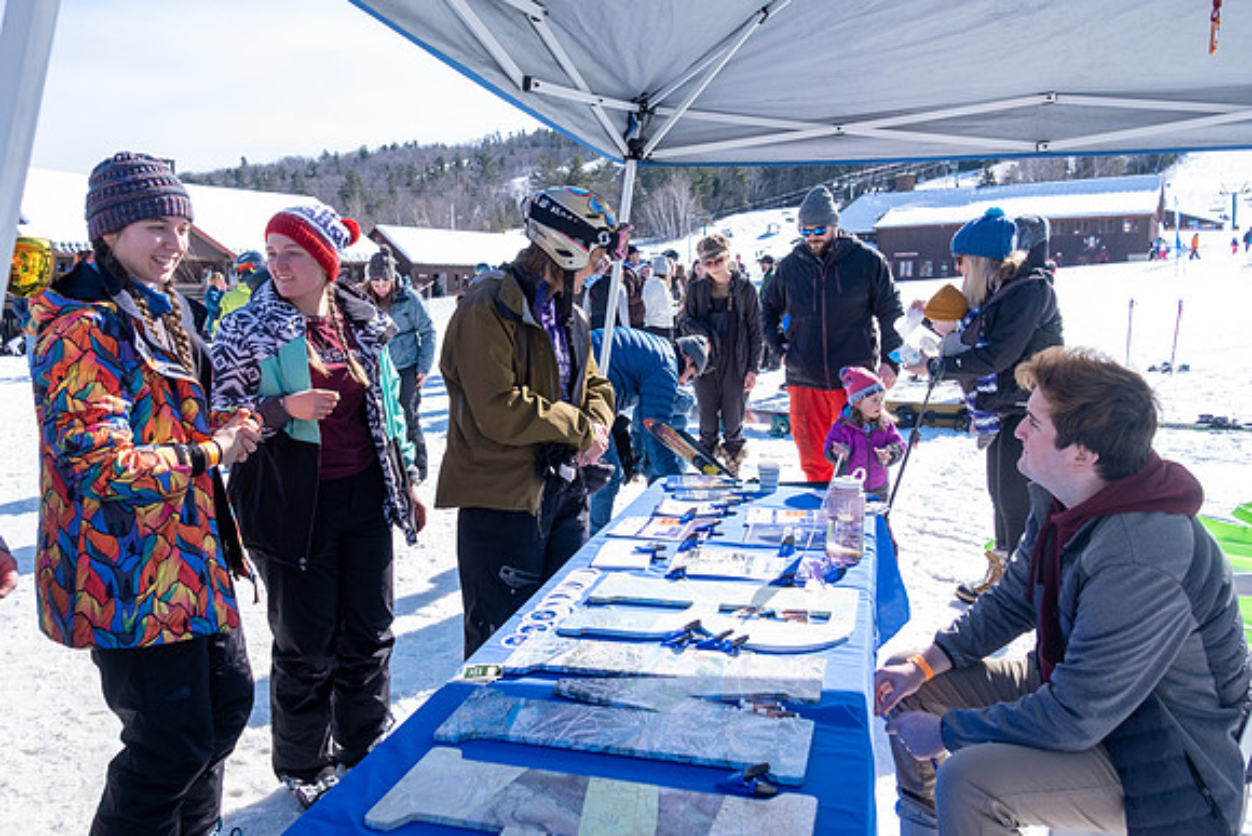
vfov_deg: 47.3
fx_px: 953
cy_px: 397
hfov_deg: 66.5
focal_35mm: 27
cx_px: 570
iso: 320
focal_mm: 16
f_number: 4.5
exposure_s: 1/1000
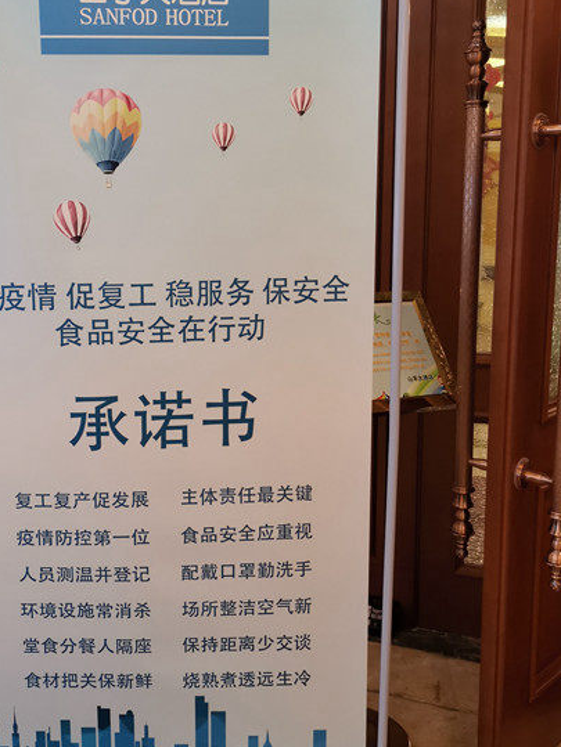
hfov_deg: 35.4
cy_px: 371
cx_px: 168
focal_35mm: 40
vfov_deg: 46.8
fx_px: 864
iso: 400
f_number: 1.8
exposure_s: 1/100
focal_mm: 5.58
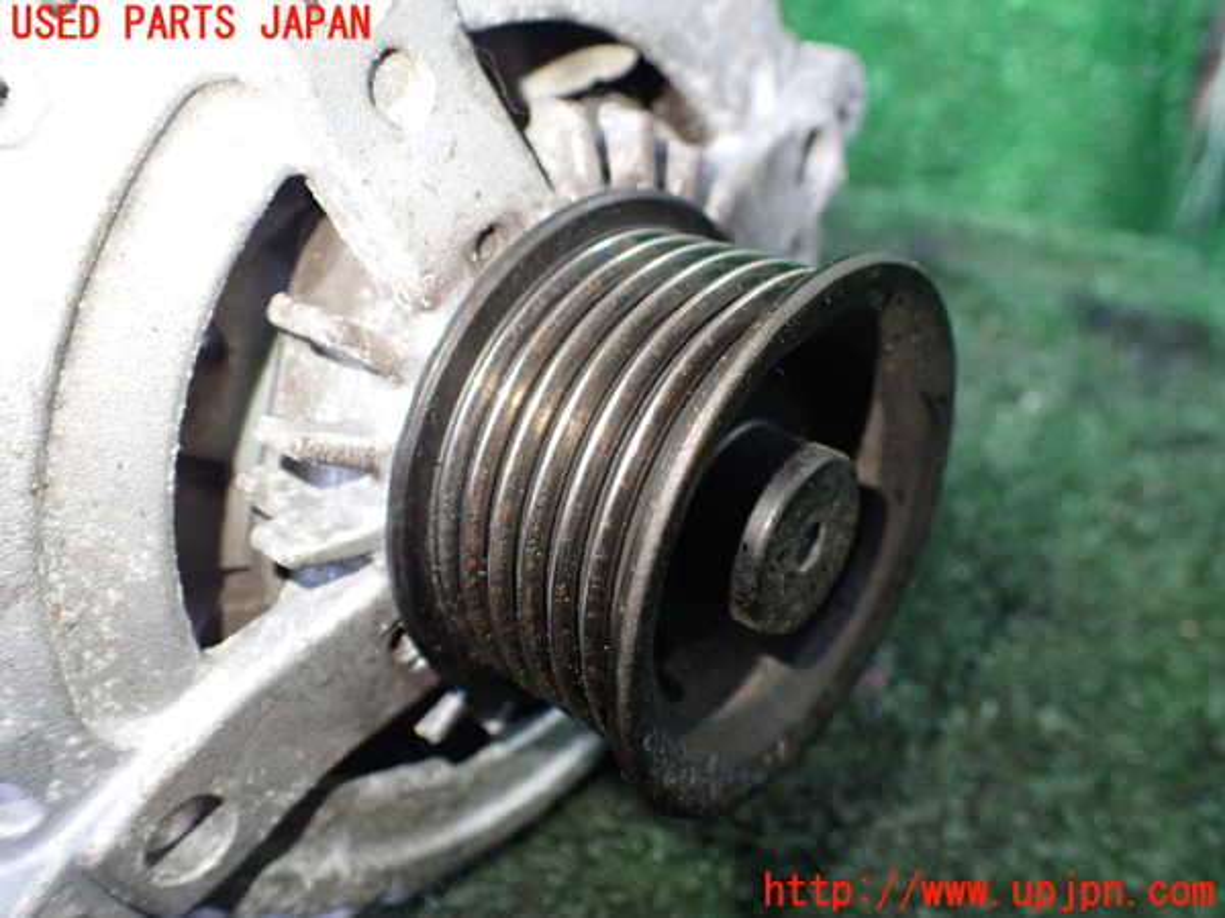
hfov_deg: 60.0
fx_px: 1062
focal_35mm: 30
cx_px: 612
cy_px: 459
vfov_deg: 46.8
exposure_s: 1/60
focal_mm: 5.4
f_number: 2.3
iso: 800
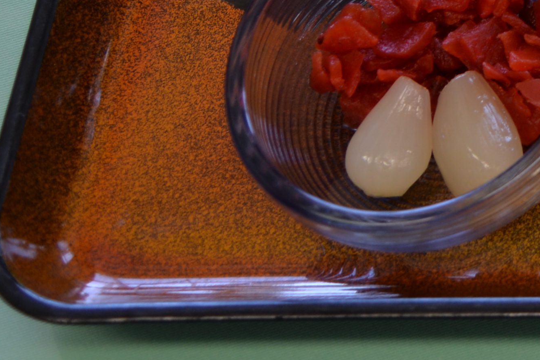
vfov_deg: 6.7
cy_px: -354
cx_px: 1144
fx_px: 2984
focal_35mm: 199
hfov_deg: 9.5
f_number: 4.5
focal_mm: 44
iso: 250
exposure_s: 1/80
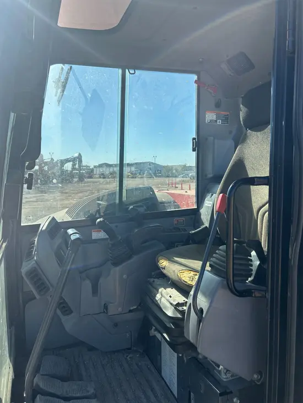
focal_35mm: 26
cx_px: 152
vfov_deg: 67.3
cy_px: 202
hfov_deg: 53.1
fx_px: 303
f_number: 1.5
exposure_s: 1/3831
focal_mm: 5.7
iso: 50
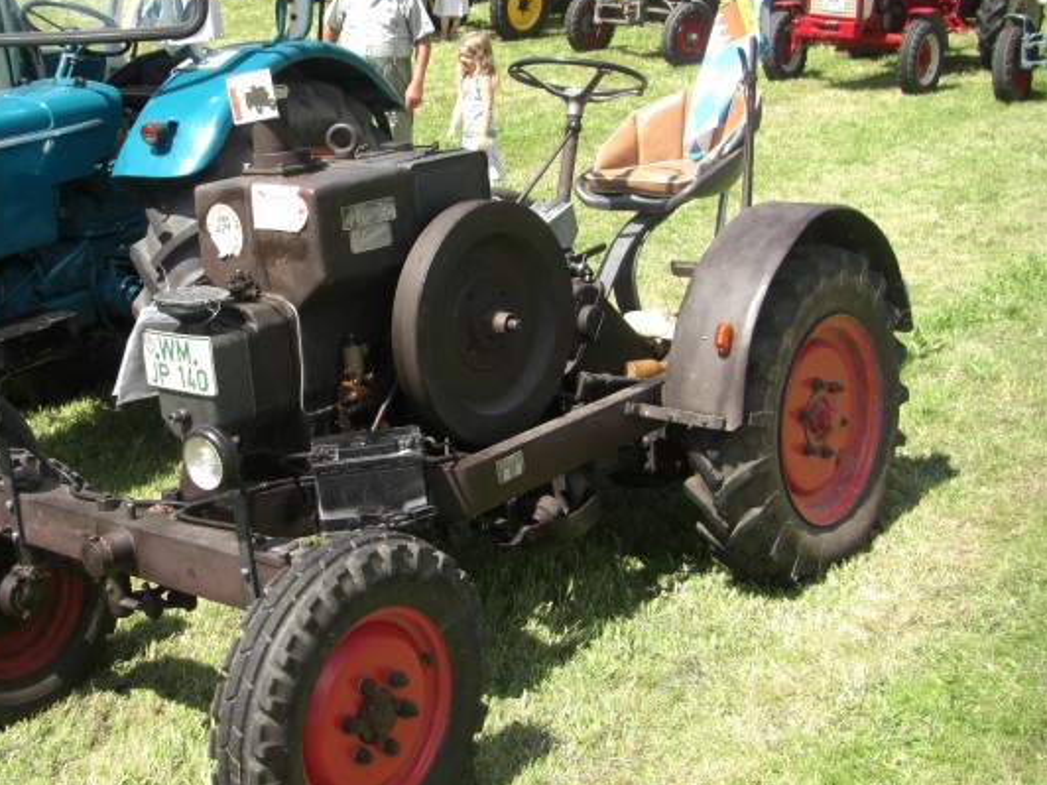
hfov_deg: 37.8
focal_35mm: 50
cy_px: 361
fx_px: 1512
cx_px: 362
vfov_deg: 29.1
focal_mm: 6.3
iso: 64
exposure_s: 1/320
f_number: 3.4
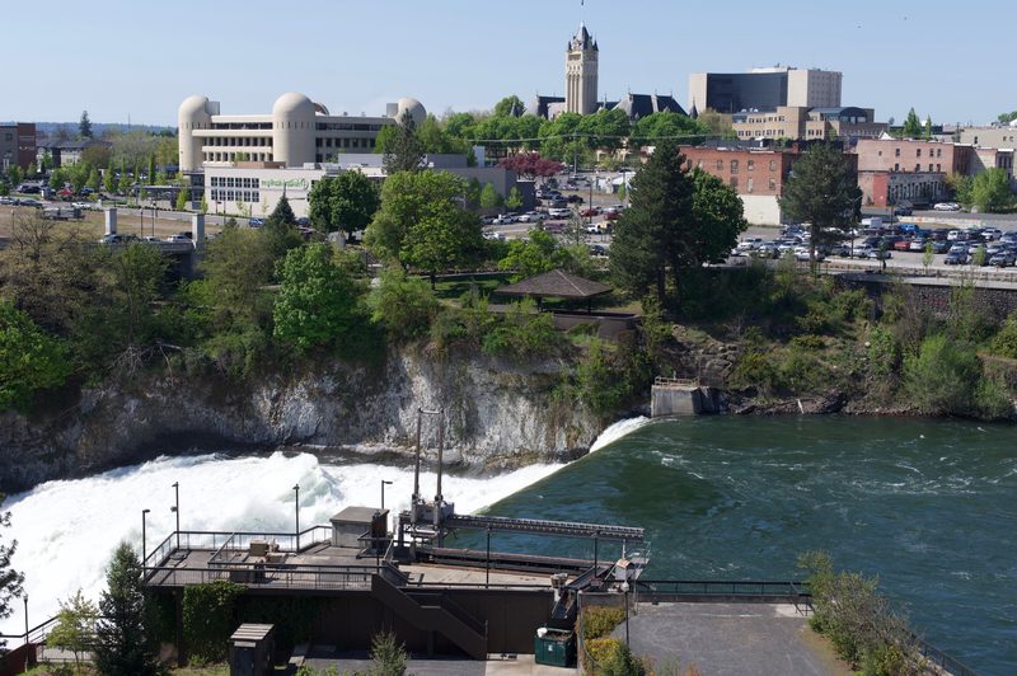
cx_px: 508
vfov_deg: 26.9
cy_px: 338
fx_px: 1411
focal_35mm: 50
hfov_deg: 39.6
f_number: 7.1
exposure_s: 1/400
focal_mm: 50
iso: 100
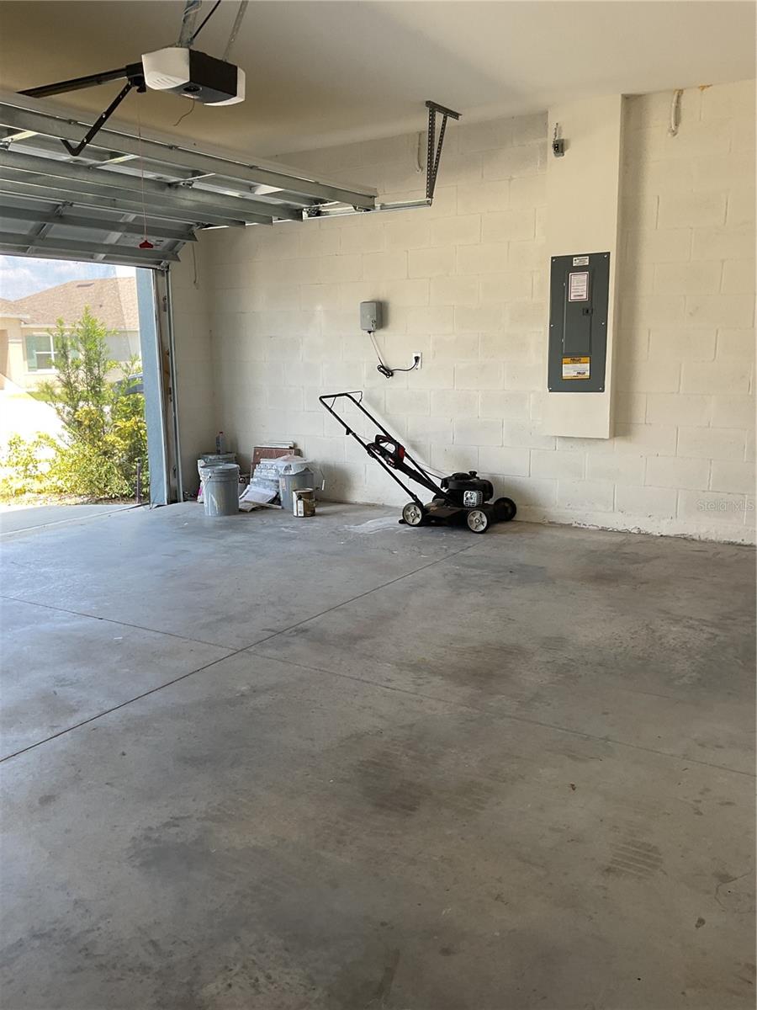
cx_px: 378
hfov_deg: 48.2
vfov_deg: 61.7
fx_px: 846
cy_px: 505
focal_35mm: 29
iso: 25
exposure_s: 1/120
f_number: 1.8
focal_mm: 3
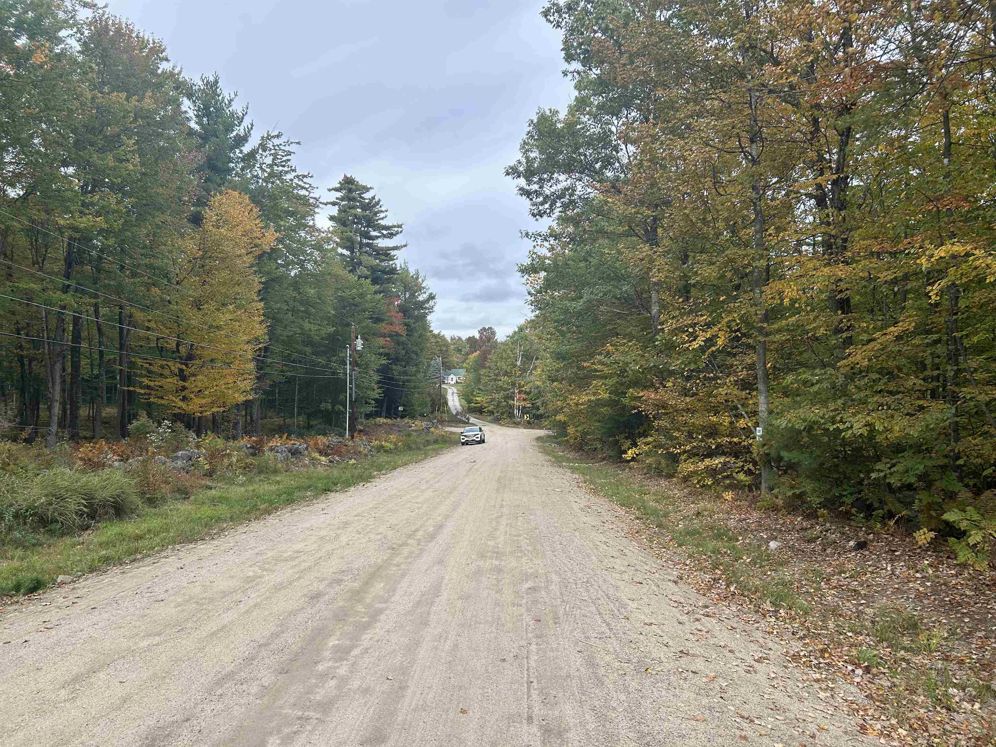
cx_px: 498
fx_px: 748
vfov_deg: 53.1
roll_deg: +0.0
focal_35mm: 26
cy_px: 374
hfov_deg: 67.3
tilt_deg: -0.6
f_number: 1.5
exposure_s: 1/1449
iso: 50
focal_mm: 5.7
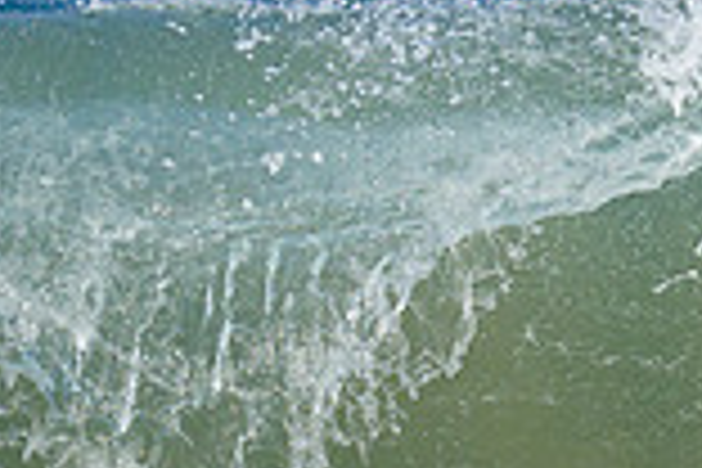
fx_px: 79476
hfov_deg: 0.5
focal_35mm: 4076
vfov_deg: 0.3
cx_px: 1119
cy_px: 24
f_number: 6.3
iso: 320
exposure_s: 1/2000
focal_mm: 800
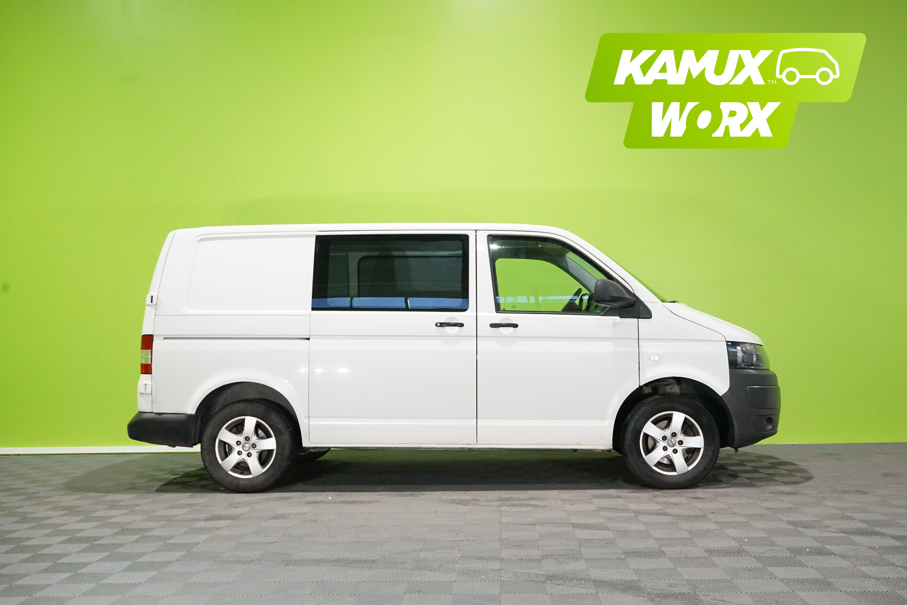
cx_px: 454
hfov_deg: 55.8
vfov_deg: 38.9
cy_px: 302
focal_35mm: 34
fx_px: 857
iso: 6400
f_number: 8
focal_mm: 34
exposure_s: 1/125
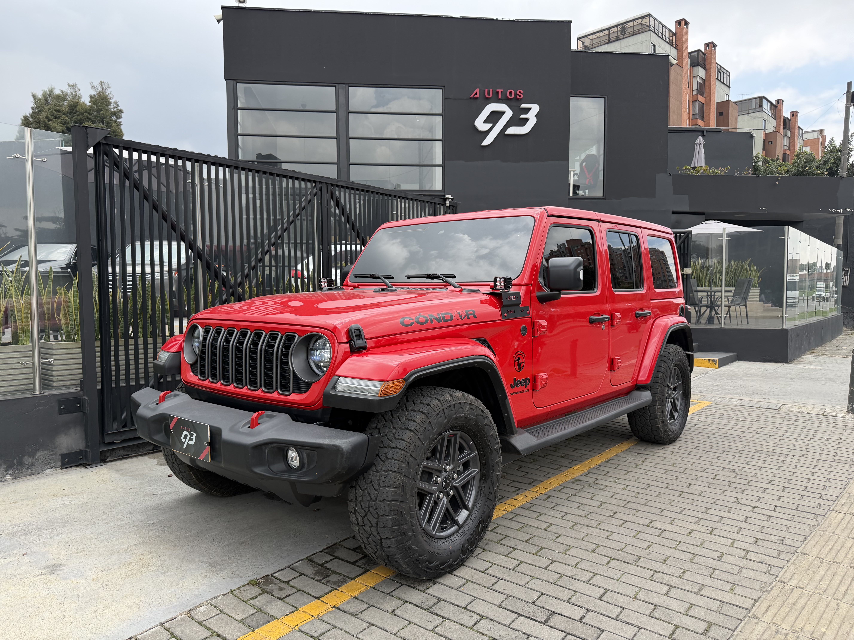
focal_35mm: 24
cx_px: 427
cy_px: 320
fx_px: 592
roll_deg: -0.2
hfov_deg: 71.6
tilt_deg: -3.8
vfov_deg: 56.8
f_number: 1.78
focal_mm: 6.76
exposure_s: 1/1949
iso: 100
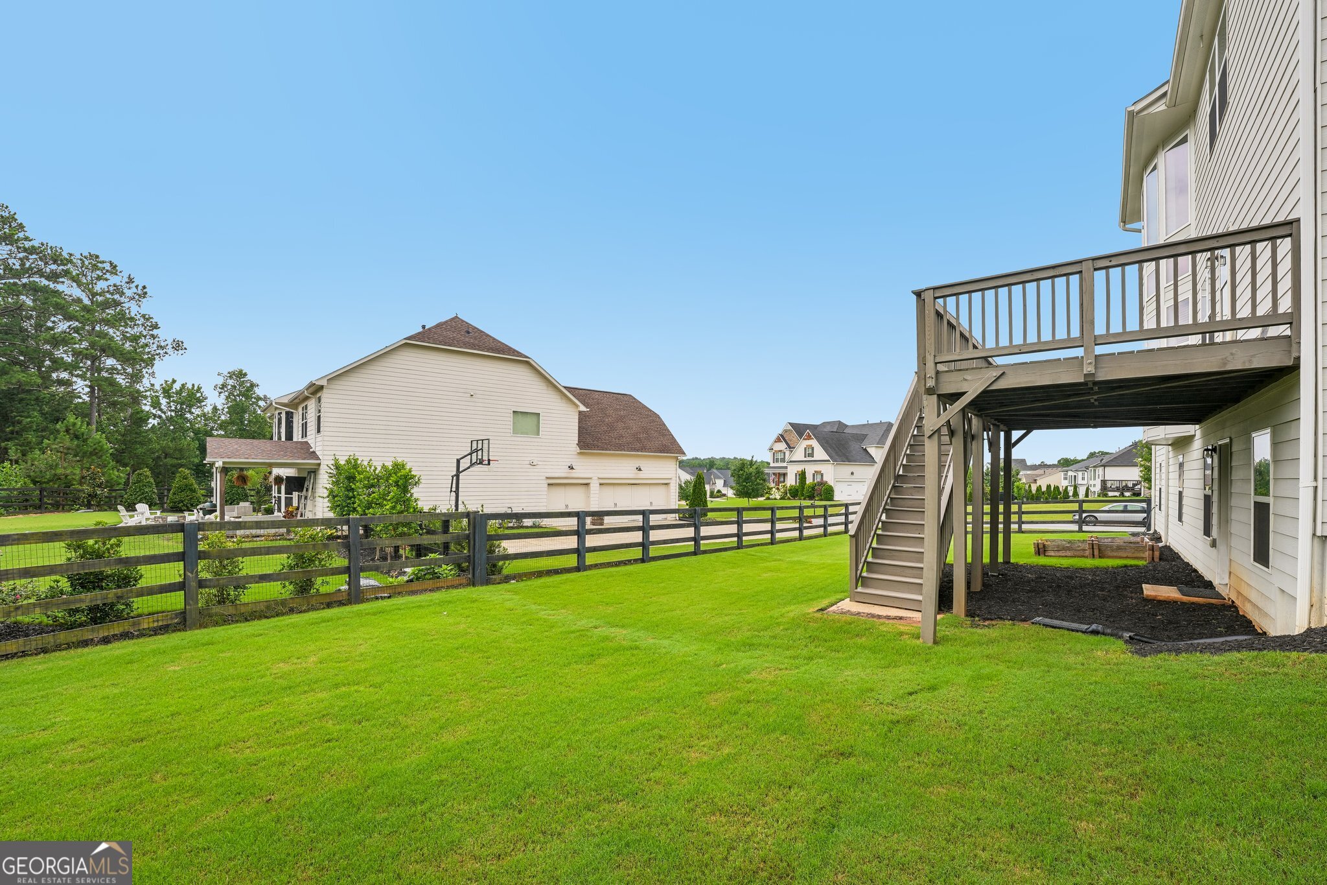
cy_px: 442
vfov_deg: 81.2
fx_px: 516
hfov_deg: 104.3
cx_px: 664
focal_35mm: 14
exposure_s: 1/160
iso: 100
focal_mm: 14
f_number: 8
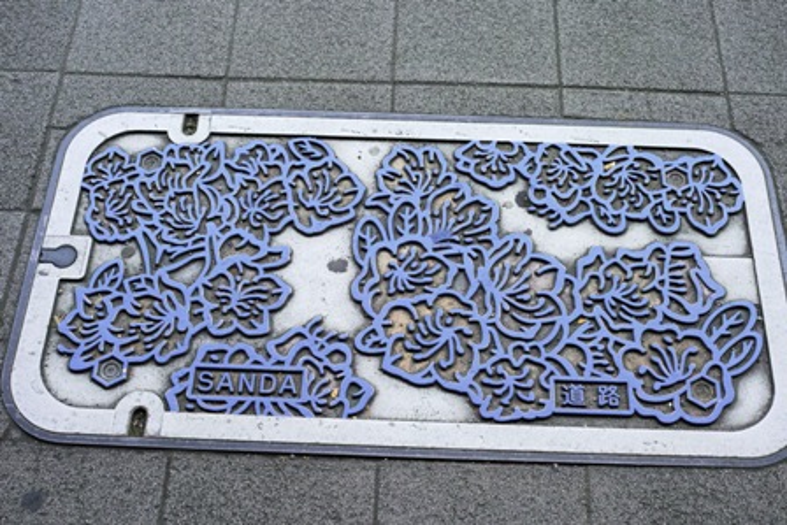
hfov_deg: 43.6
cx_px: 394
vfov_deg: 29.9
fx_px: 984
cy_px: 262
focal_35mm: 45
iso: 200
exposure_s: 1/160
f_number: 4.5
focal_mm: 30
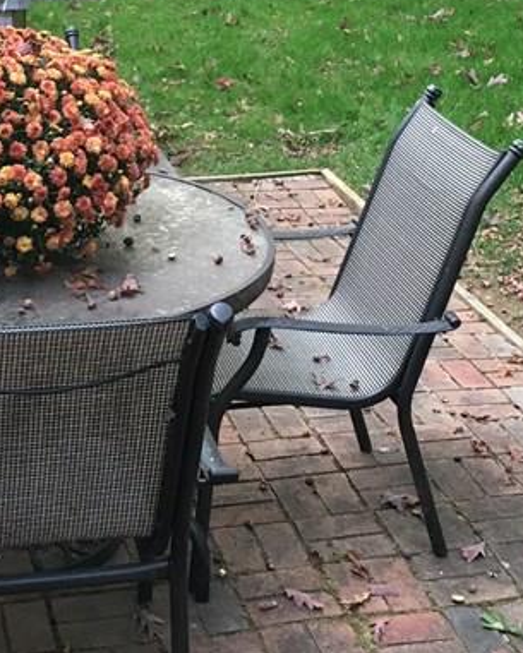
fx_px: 1470
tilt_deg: -12.8
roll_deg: -0.2
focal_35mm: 76
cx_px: 182
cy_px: 57
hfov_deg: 20.1
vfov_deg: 24.3
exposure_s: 1/30
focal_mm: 4.15
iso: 80
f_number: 2.2
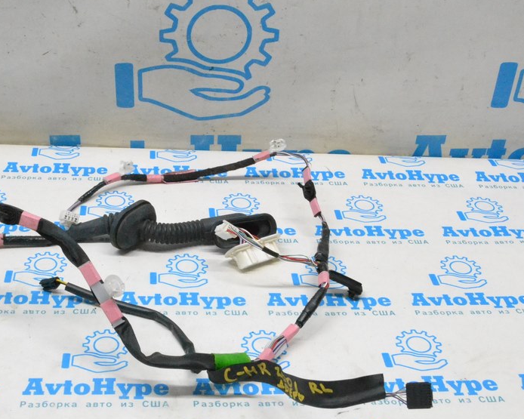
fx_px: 837
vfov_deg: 28.1
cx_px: 197
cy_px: 201
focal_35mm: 54
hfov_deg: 34.6
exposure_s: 1/100
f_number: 13
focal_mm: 26
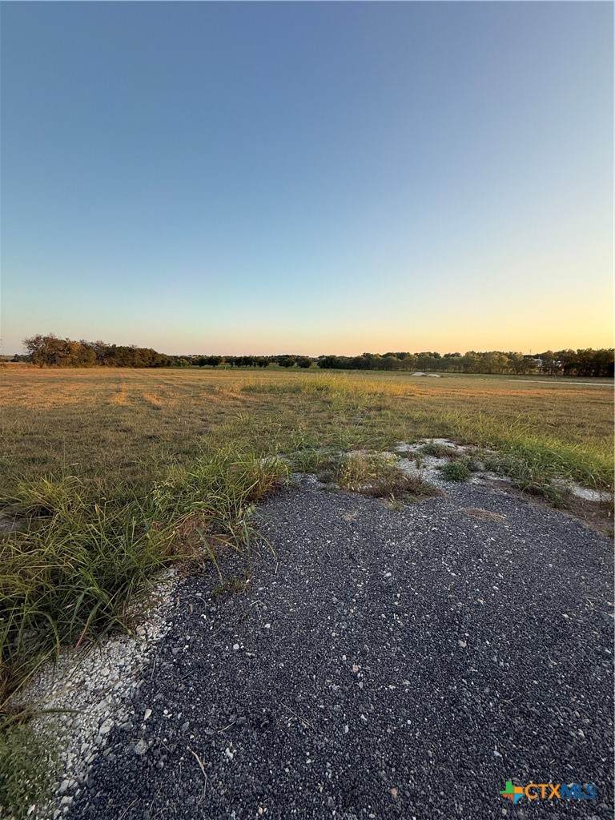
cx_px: 308
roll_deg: -1.1
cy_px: 410
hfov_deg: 85.7
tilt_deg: -7.6
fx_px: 332
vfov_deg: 102.1
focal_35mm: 14
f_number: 2.2
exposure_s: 1/294
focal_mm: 2.22
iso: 50
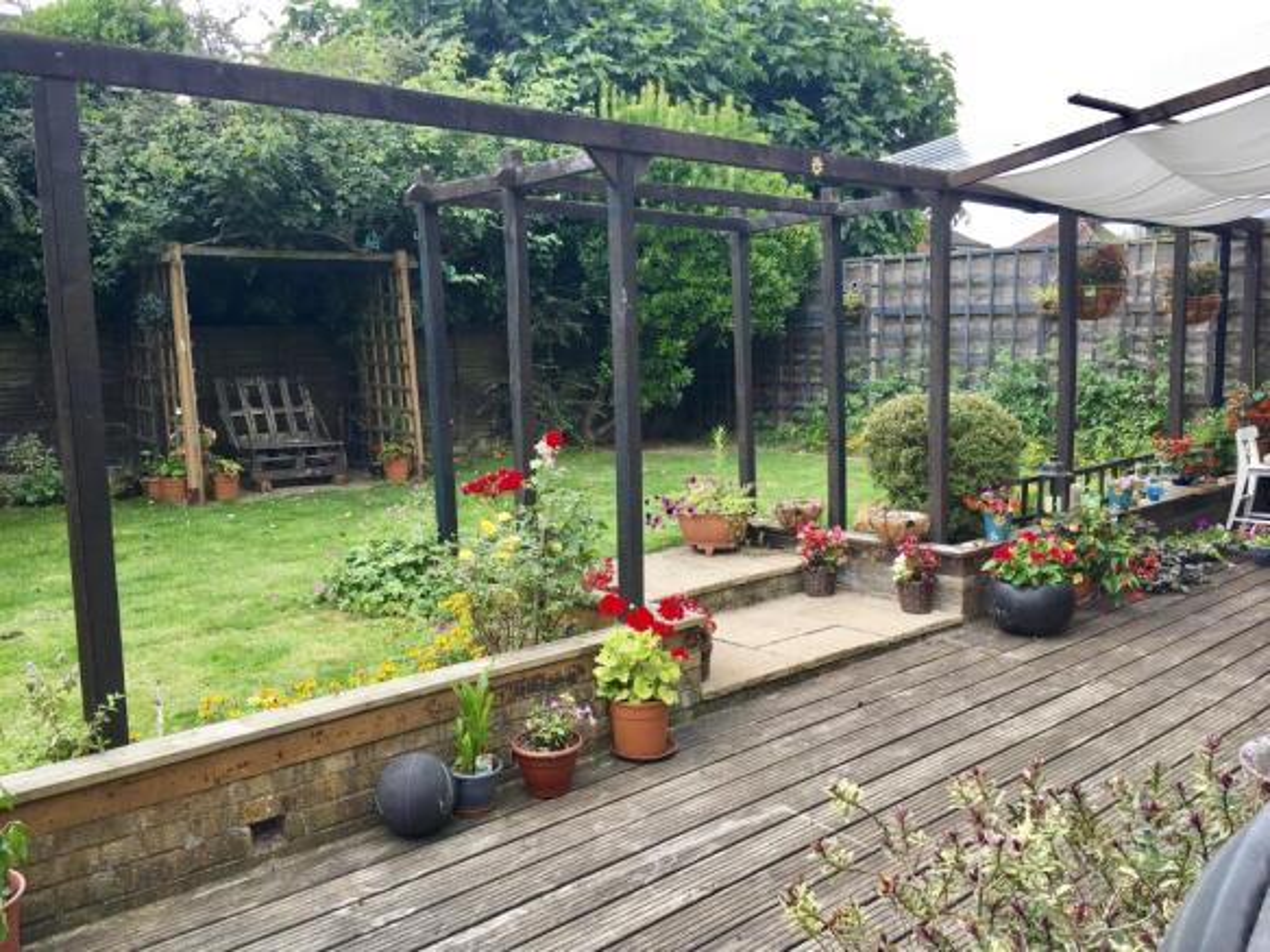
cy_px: 476
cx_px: 635
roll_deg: +1.4
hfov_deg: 61.7
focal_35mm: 29
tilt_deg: -7.3
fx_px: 1064
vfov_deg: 48.2
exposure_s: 1/398
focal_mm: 4.15
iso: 25
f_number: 2.2
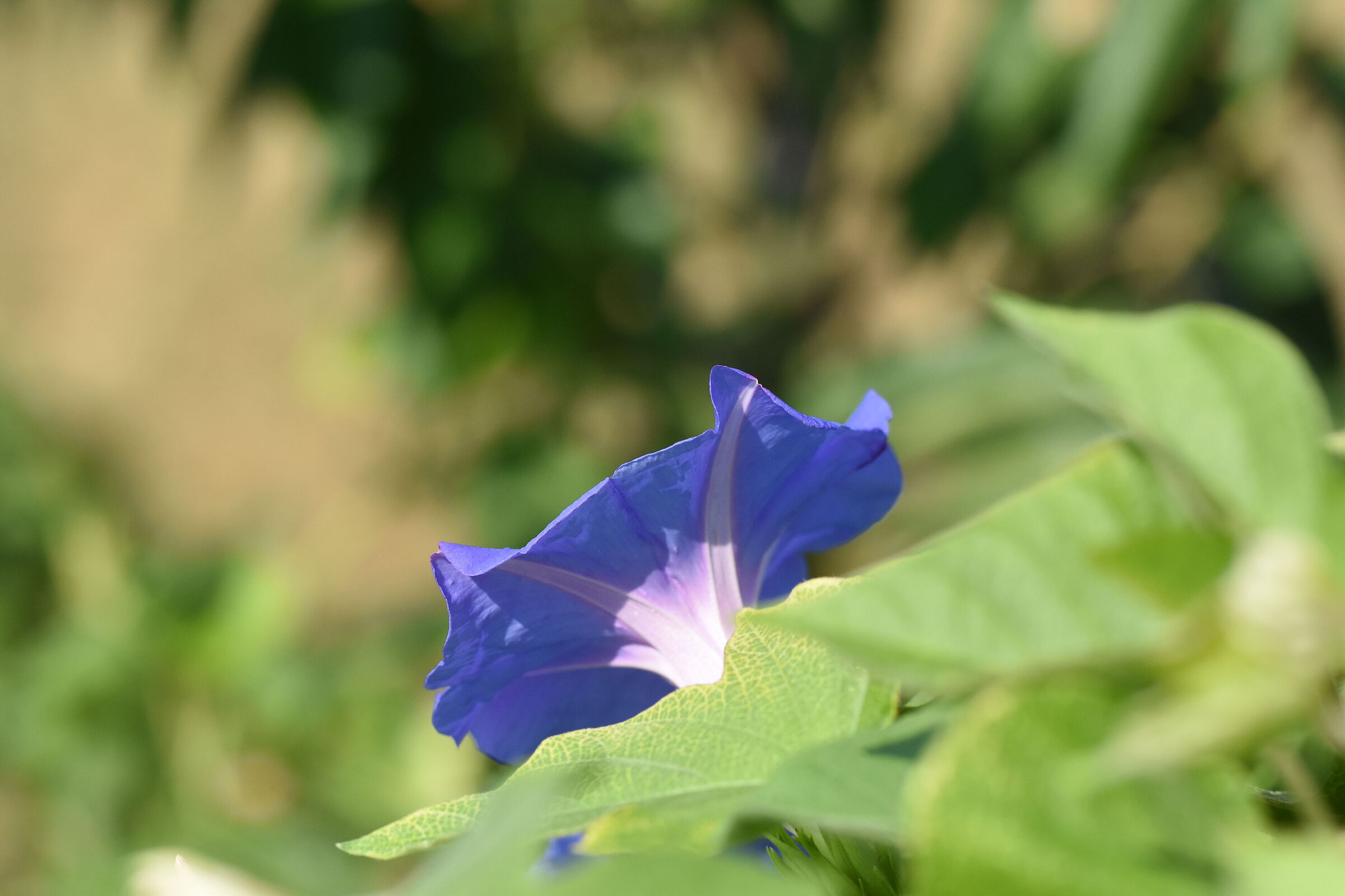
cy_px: 448
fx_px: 4763
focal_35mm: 128
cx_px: 672
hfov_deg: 16.1
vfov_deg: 10.8
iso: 1000
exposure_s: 1/8000
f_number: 4
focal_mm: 85
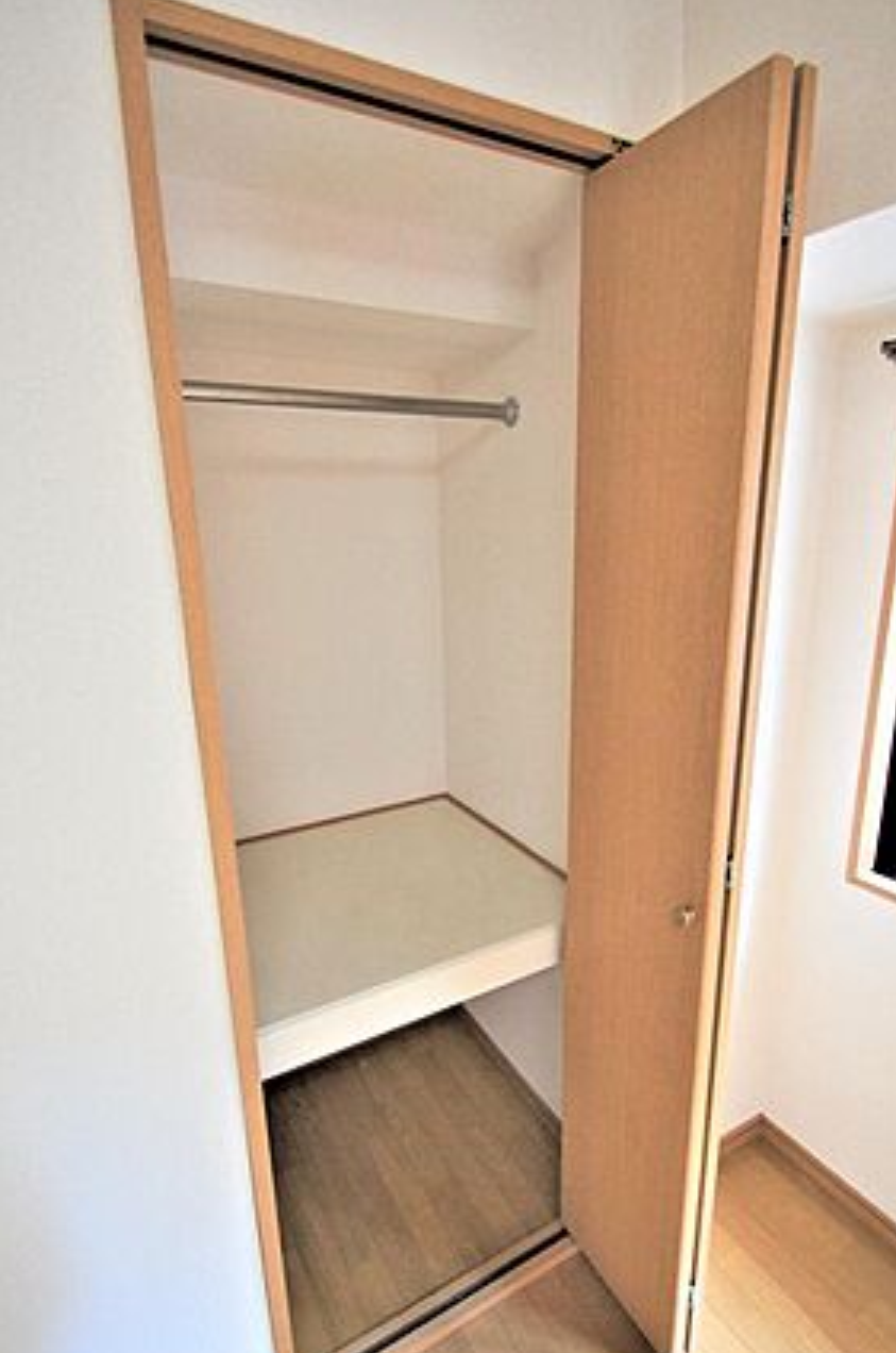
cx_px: 448
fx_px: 637
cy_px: 686
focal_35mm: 17
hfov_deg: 70.2
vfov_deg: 93.4
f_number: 3.5
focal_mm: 10
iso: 640
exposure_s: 1/30
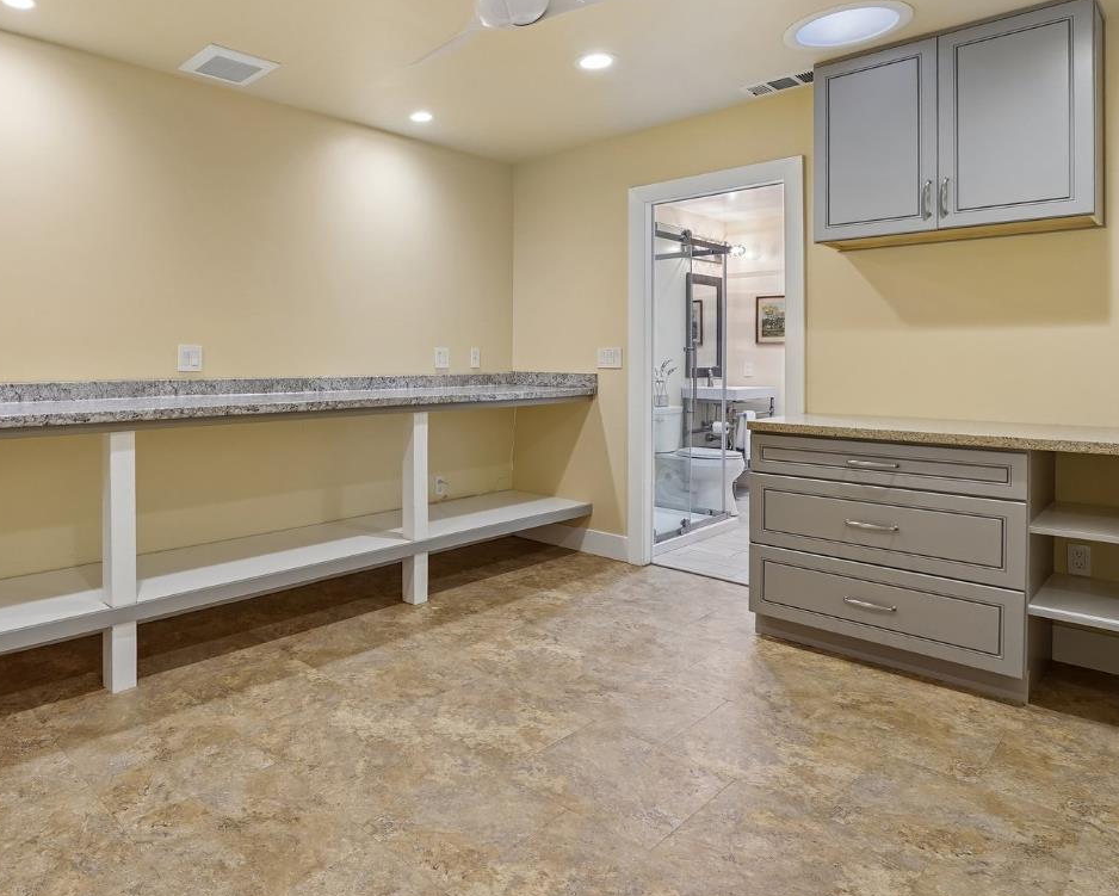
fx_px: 696
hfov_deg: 75.4
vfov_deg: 64.7
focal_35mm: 21
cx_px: 382
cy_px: 341
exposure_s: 1/40
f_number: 8
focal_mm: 14
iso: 640
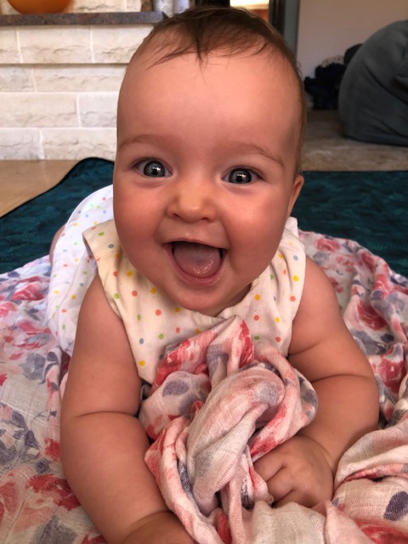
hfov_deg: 49.7
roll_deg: +1.5
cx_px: 204
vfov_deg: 63.4
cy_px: 272
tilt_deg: -22.3
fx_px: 440
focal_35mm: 28
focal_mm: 3.99
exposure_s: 1/24
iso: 32
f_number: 1.8
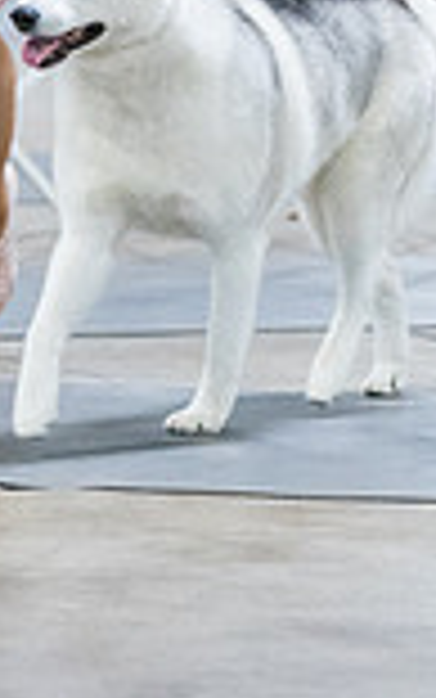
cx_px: 139
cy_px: -124
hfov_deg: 2.9
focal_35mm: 455
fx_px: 8642
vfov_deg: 4.6
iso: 6400
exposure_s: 1/250
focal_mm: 119
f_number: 3.2
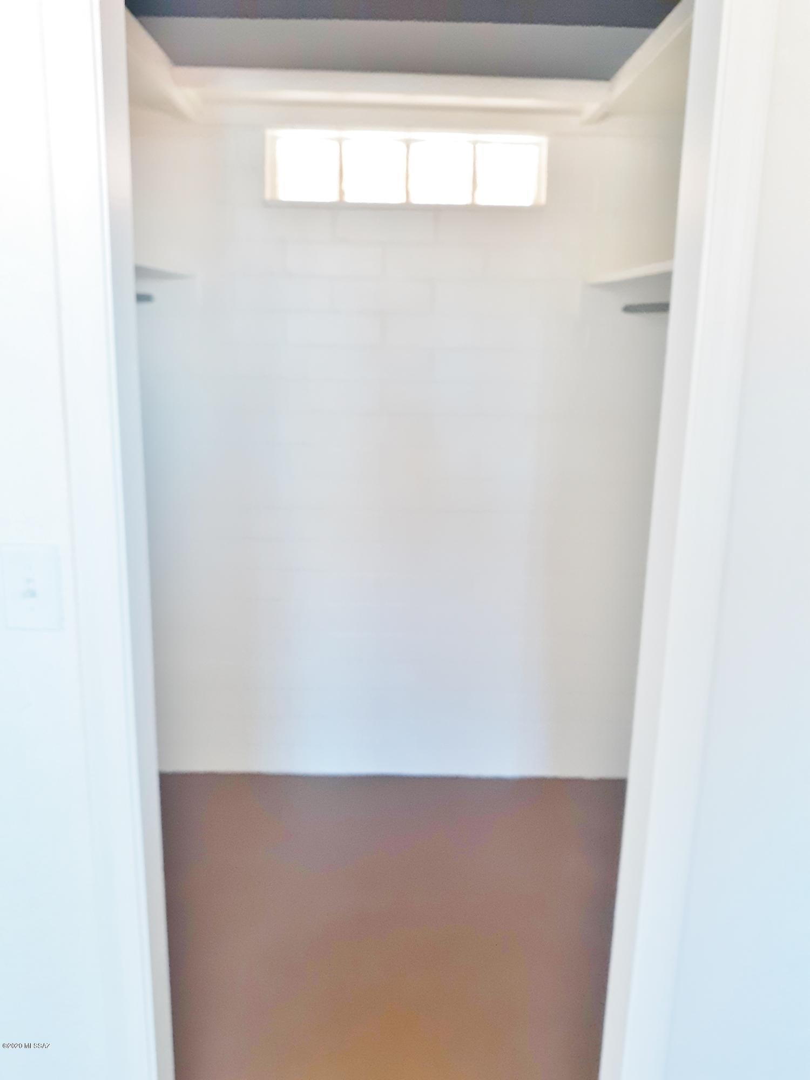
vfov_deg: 63.4
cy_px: 540
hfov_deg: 49.7
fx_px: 874
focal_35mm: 28
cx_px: 405
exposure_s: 1/33
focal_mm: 3.7
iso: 160
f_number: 1.7
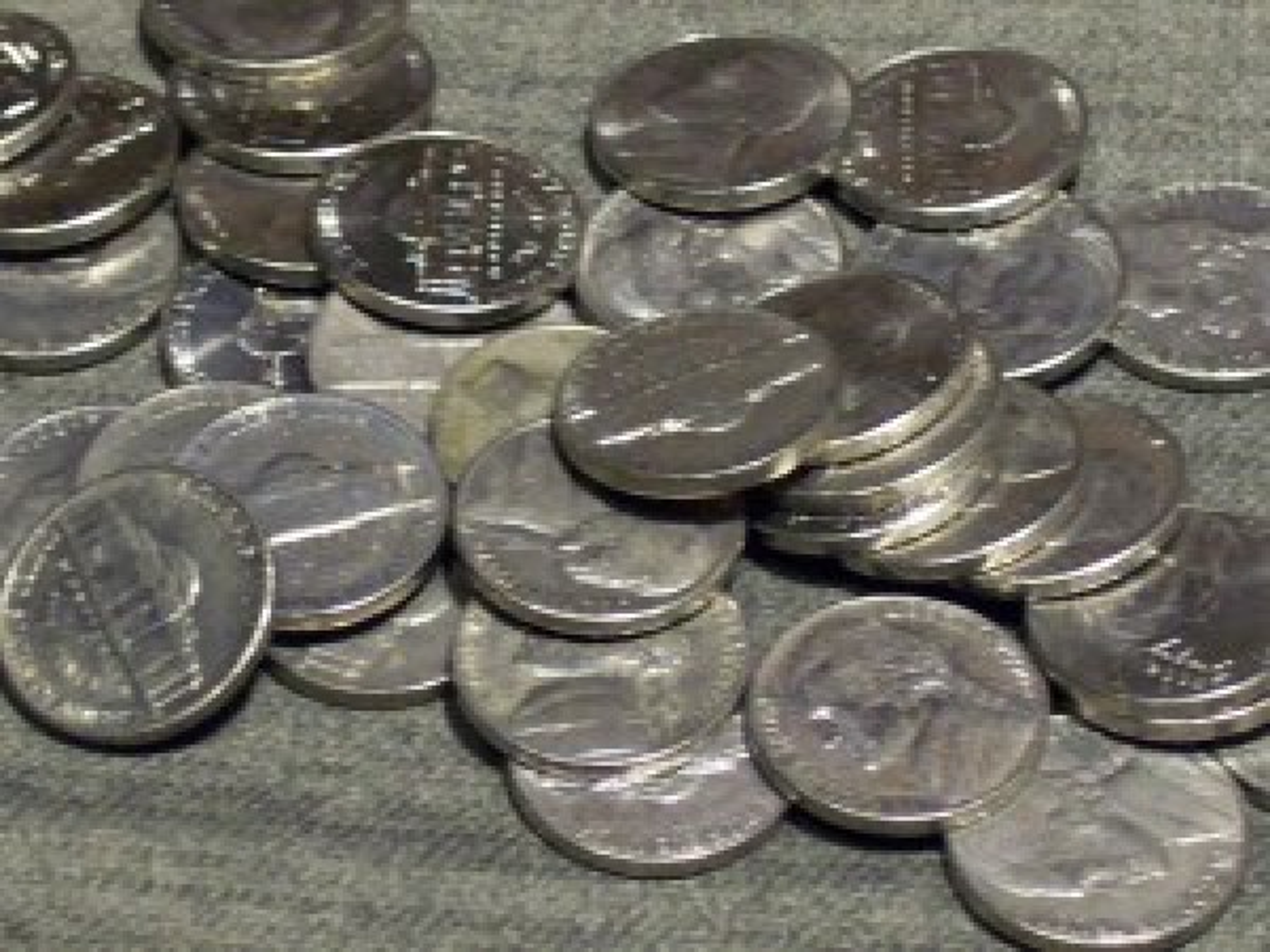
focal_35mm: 70
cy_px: 476
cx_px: 635
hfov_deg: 27.8
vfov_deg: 21.0
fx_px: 2568
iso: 160
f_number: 3.8
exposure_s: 1/8.73
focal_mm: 11.6
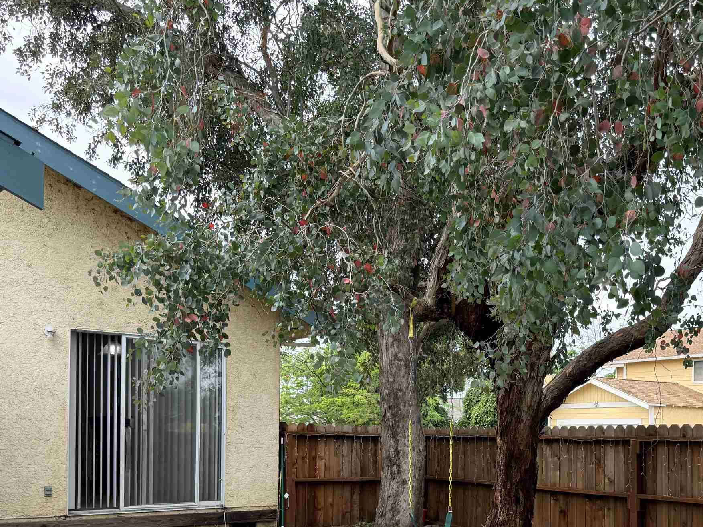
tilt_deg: +0.1
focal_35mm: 42
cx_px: 430
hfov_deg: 44.5
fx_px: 853
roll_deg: -1.0
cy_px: 432
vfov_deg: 33.2
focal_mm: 6.76
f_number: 1.78
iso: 100
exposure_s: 1/1855
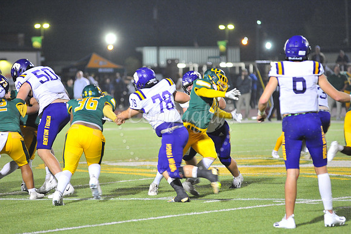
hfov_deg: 10.3
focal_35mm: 200
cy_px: 117
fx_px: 1949
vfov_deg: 6.9
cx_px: 176
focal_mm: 200
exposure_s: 1/160
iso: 4000
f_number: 4
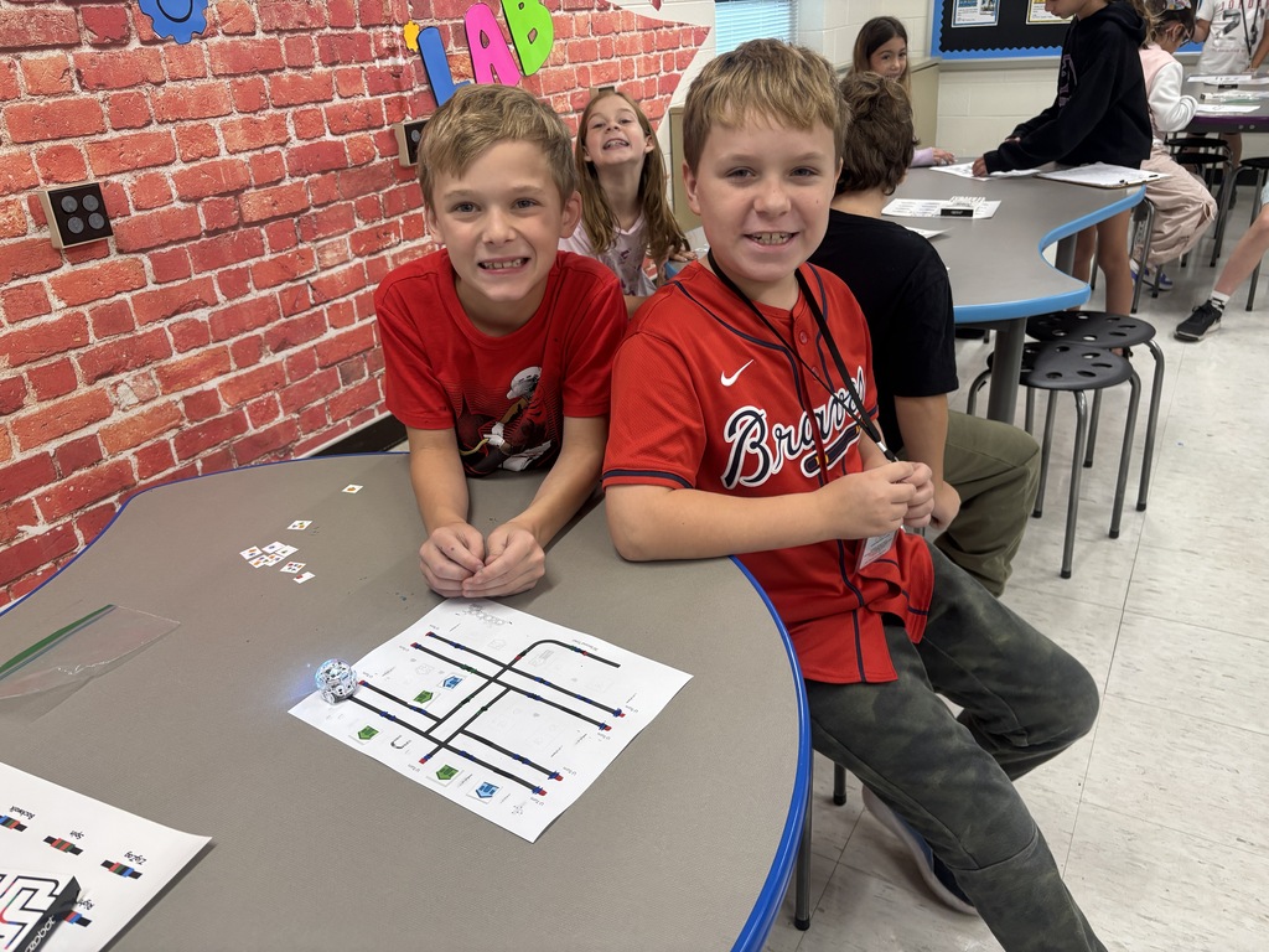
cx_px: 634
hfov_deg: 67.3
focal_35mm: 26
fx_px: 953
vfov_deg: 53.1
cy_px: 476
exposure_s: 1/120
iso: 125
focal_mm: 5.96
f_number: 1.6
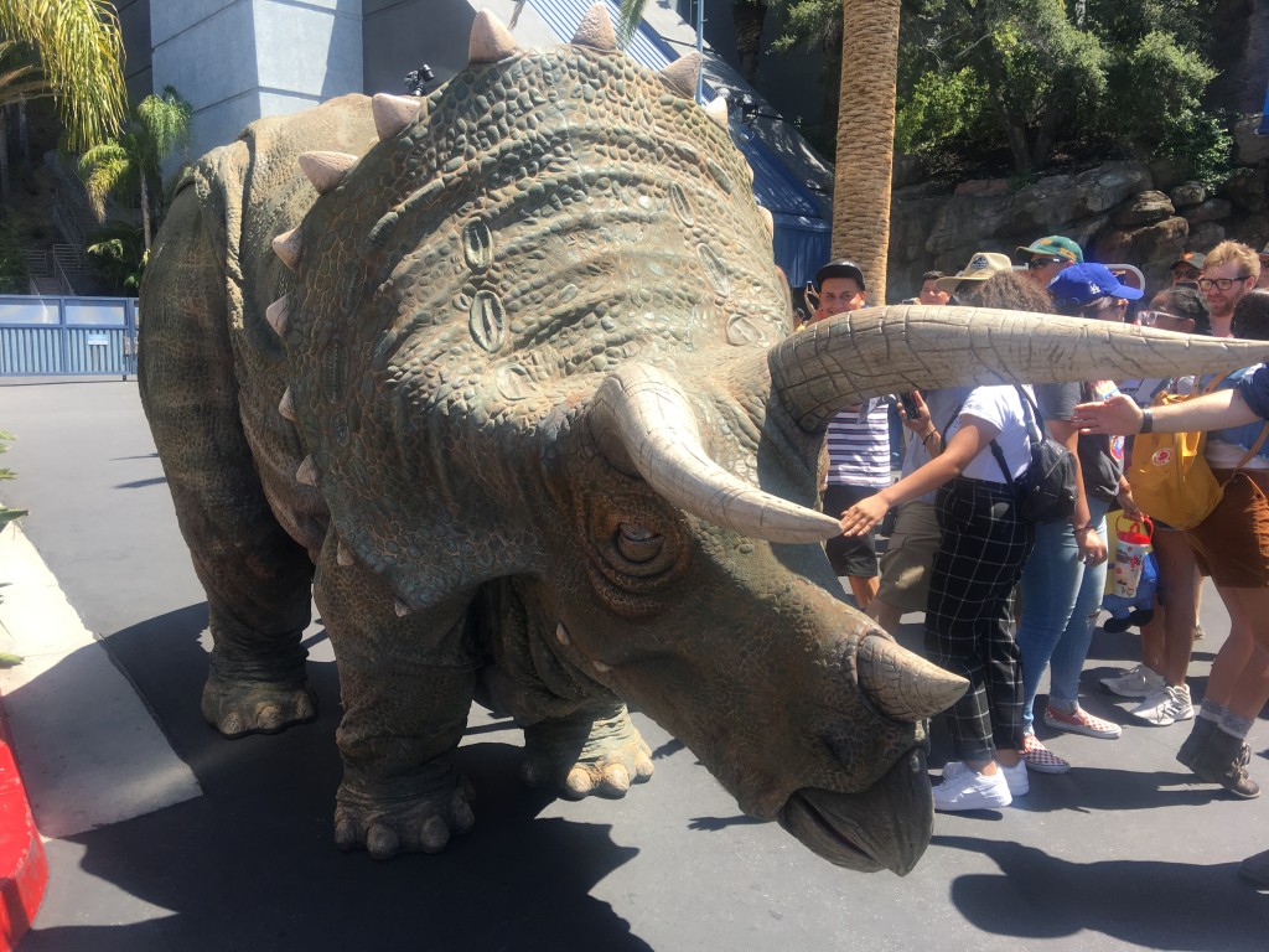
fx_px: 1063
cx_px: 634
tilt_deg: -8.9
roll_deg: +0.0
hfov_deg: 61.7
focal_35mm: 29
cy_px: 476
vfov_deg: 48.2
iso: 25
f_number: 2.2
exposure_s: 1/545
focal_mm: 4.15
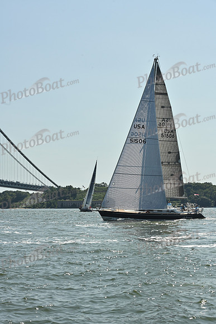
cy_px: 162
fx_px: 738
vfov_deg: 24.8
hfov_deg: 16.7
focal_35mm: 82
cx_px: 108
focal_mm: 82
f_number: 11
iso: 320
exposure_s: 1/1000
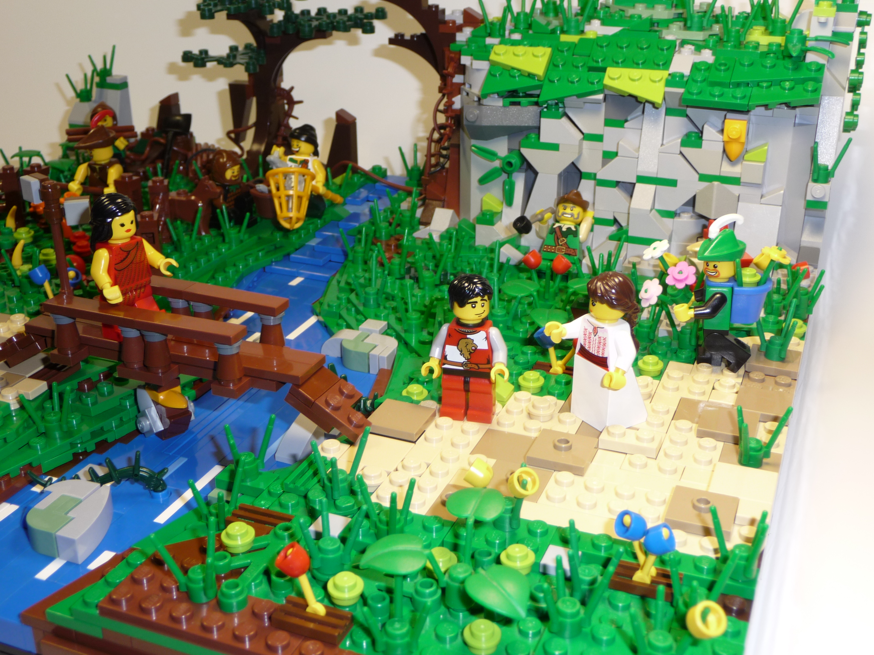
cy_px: 328
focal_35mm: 43
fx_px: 1086
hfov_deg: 43.9
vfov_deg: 33.6
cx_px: 437
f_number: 4
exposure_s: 1/30
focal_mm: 7.1
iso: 100
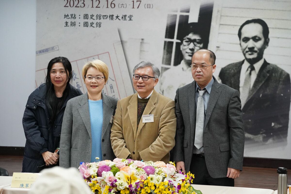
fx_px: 938
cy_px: 97
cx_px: 146
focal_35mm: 116
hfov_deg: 17.6
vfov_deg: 11.8
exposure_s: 1/400
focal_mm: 116
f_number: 5.6
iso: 6400
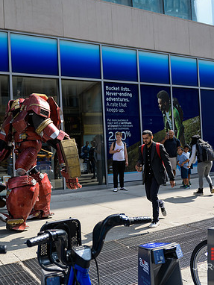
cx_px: 48
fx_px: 288
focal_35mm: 35
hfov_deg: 39.4
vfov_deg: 52.6
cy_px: 142
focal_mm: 24
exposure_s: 1/1250
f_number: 3.2
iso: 200
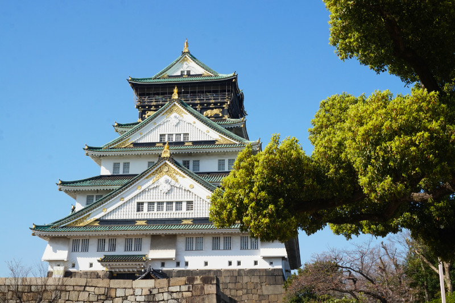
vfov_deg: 27.2
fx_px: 625
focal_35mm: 50
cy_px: 152
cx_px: 228
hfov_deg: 40.0
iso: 100
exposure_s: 1/100
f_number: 14
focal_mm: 33
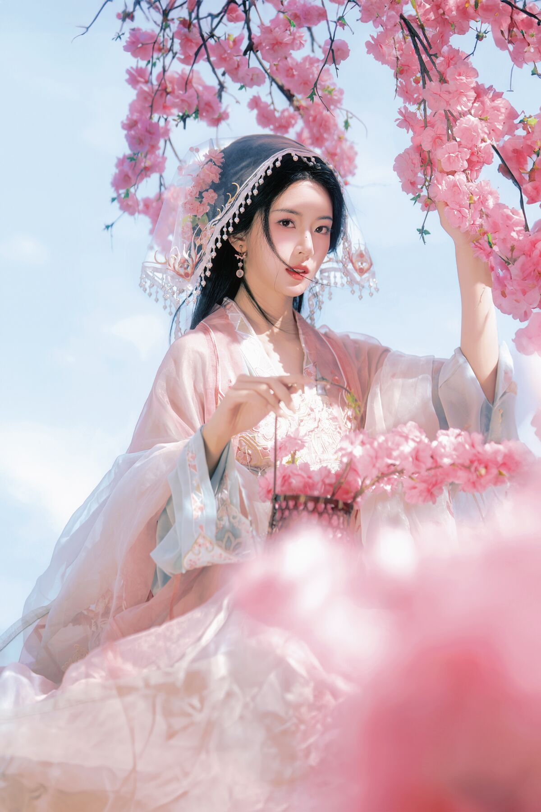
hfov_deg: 27.0
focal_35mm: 50
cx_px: 270
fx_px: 1127
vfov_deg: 39.6
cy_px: 406
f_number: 1.6
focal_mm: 50
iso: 100
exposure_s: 1/5000
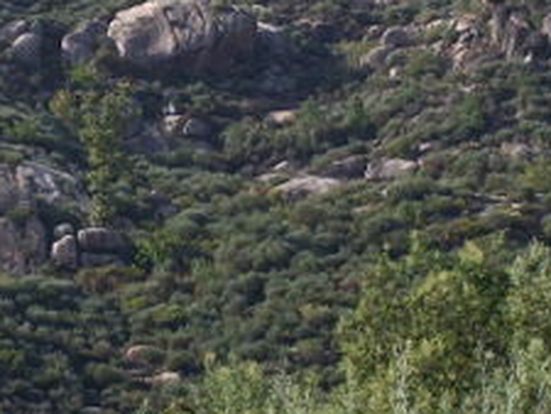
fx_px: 2548
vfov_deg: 9.3
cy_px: 125
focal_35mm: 160
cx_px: 73
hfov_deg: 12.3
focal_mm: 12.4
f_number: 3.2
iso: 80
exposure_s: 1/800
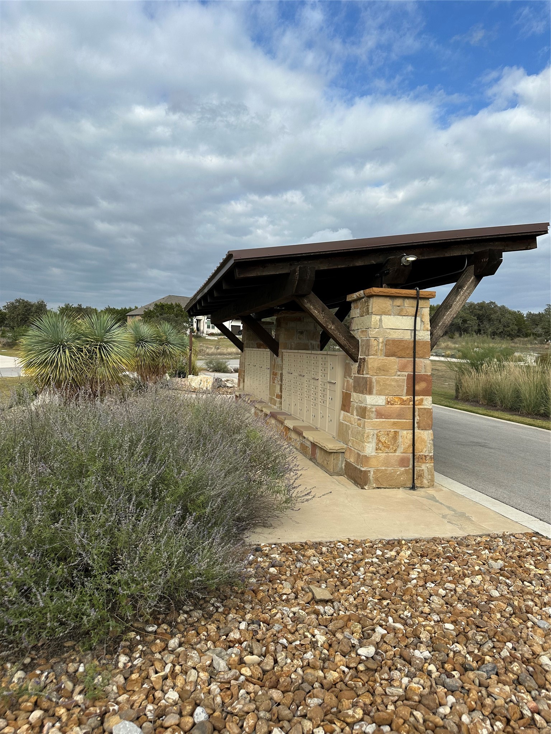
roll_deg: -3.7
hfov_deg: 56.8
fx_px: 509
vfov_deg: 71.6
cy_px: 367
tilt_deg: -2.2
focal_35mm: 24
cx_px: 276
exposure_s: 1/4184
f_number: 1.78
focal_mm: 6.86
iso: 80
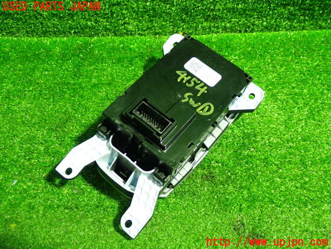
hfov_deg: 49.0
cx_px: 166
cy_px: 124
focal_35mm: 38
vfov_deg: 37.7
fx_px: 363
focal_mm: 6.83
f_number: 2.7
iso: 800
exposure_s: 1/30
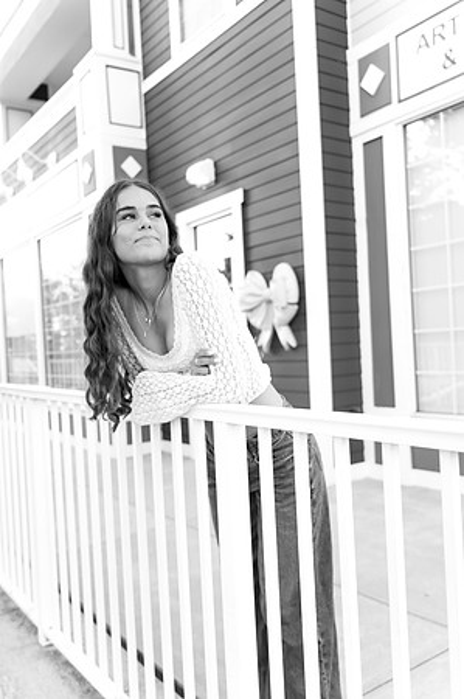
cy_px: 350
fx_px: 639
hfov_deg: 39.9
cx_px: 232
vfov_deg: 57.3
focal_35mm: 33
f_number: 4
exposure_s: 1/500
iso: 1600
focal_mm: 33
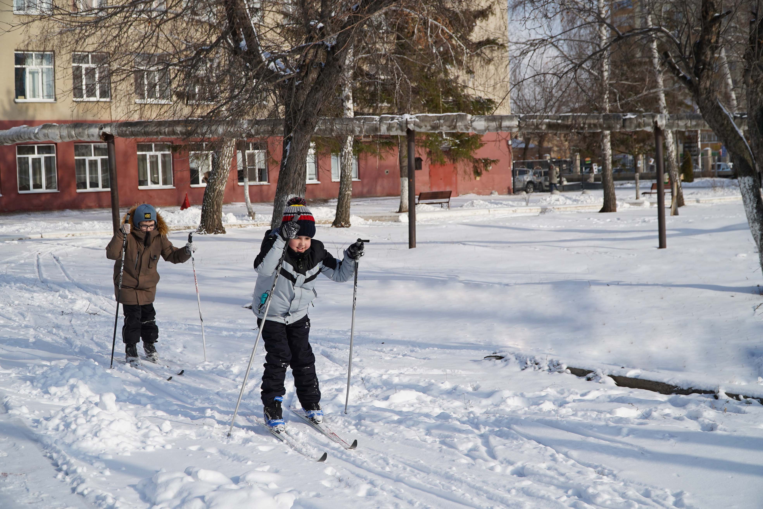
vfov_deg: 29.9
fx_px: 954
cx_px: 382
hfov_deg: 43.6
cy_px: 254
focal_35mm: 45
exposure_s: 1/1000
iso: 100
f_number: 4.5
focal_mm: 30
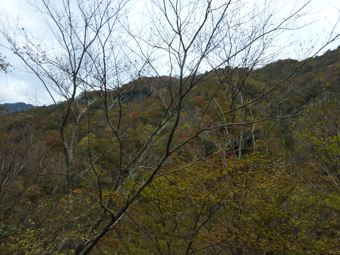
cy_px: 128
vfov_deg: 54.9
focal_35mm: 25
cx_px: 170
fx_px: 246
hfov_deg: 69.4
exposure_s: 1/125
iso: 125
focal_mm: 4.1
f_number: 4
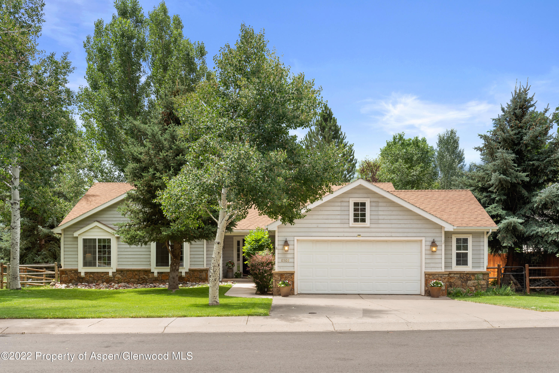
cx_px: 280
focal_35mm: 35
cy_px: 186
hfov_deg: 54.4
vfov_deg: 37.9
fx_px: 544
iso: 320
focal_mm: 35
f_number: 7.1
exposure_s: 1/200
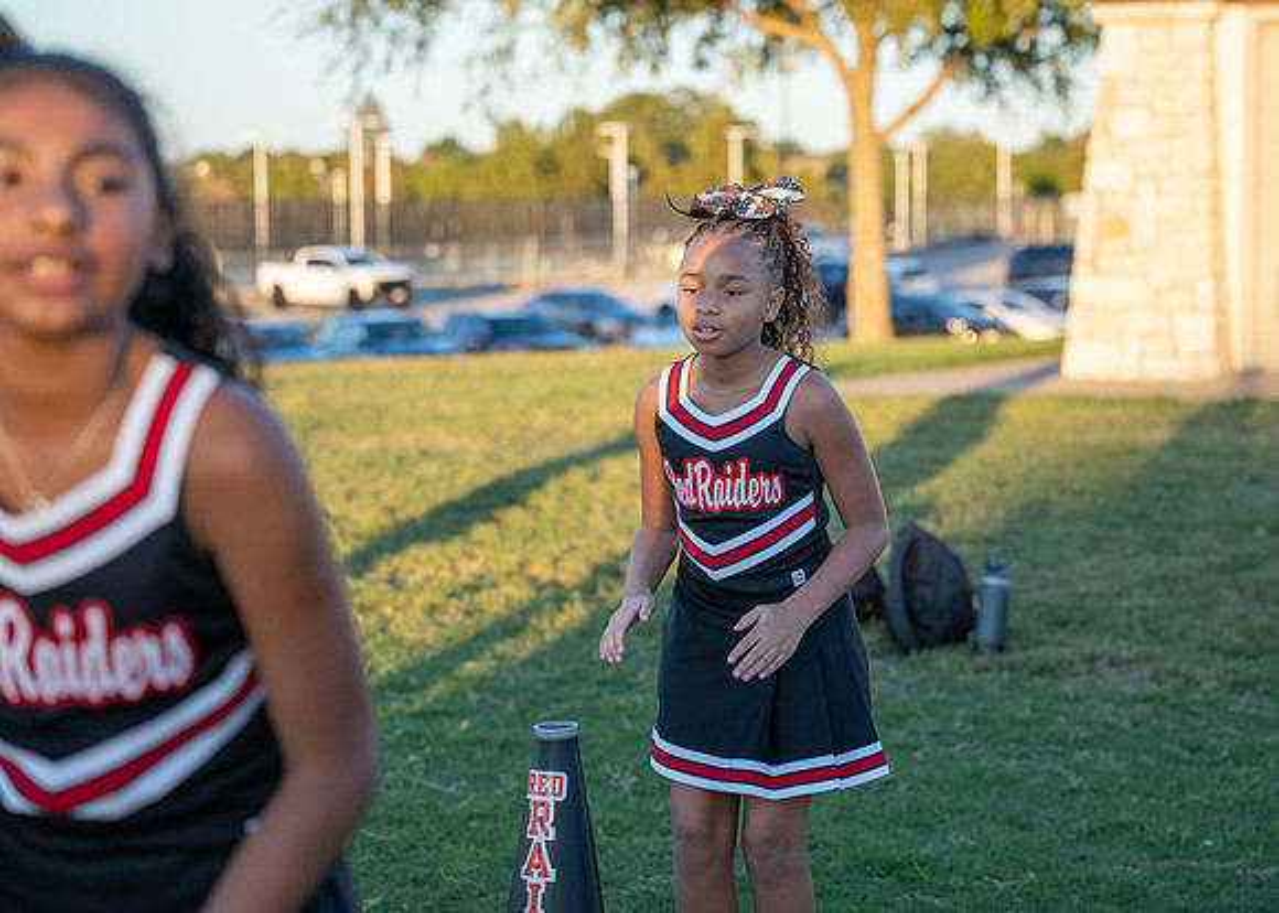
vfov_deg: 16.4
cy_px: 390
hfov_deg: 22.8
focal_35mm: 87
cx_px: 702
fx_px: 3175
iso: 320
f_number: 2.8
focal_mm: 70
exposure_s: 1/1250
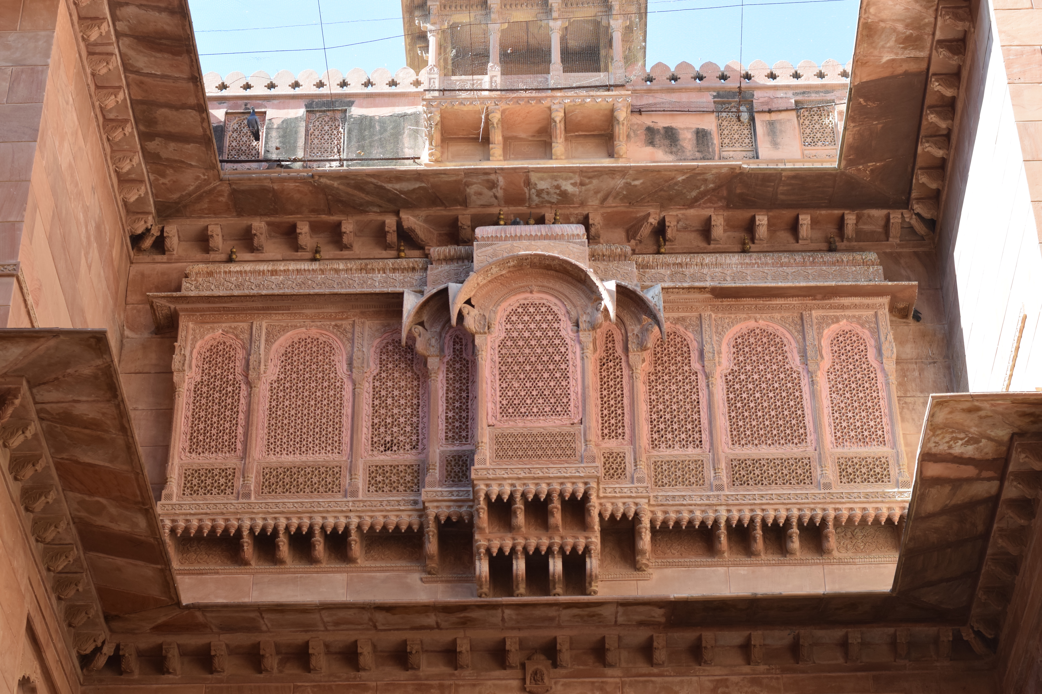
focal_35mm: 75
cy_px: 347
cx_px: 521
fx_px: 2171
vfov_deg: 18.2
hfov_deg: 27.0
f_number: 4
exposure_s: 1/1000
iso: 560
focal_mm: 50
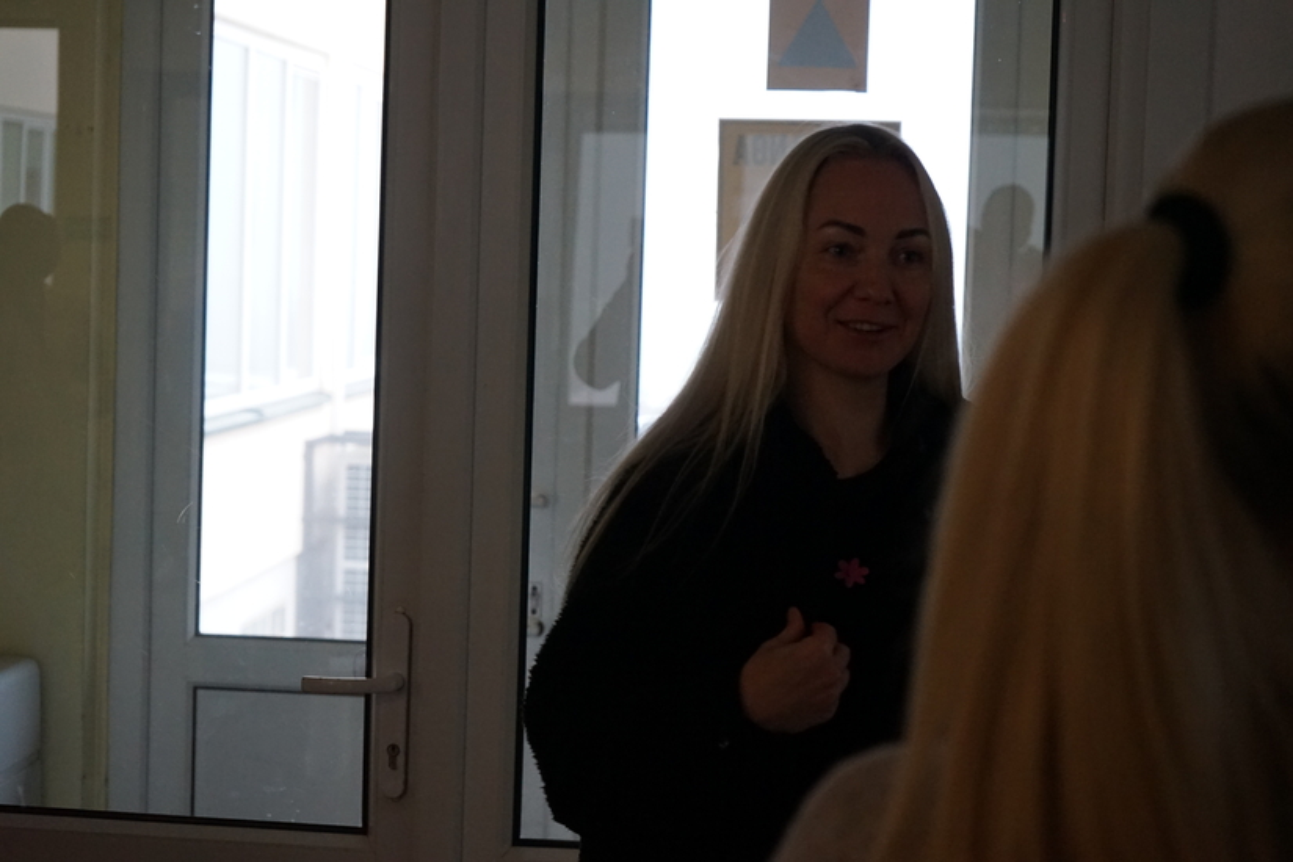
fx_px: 2514
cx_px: 646
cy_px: 431
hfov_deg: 28.8
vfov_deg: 19.5
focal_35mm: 70
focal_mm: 70
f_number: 5.6
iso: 3200
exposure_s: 1/160
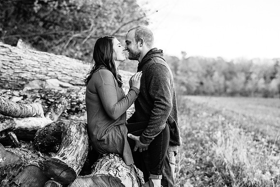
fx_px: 451
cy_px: 94
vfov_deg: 23.4
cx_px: 140
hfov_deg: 34.5
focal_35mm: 58
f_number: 2.8
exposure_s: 1/200
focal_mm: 58
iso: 320
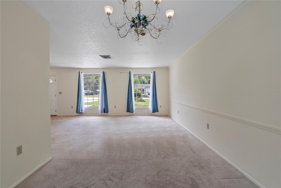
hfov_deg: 96.7
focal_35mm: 16
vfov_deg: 73.8
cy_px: 94
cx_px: 140
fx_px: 125
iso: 400
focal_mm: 16
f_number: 8
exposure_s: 1/5
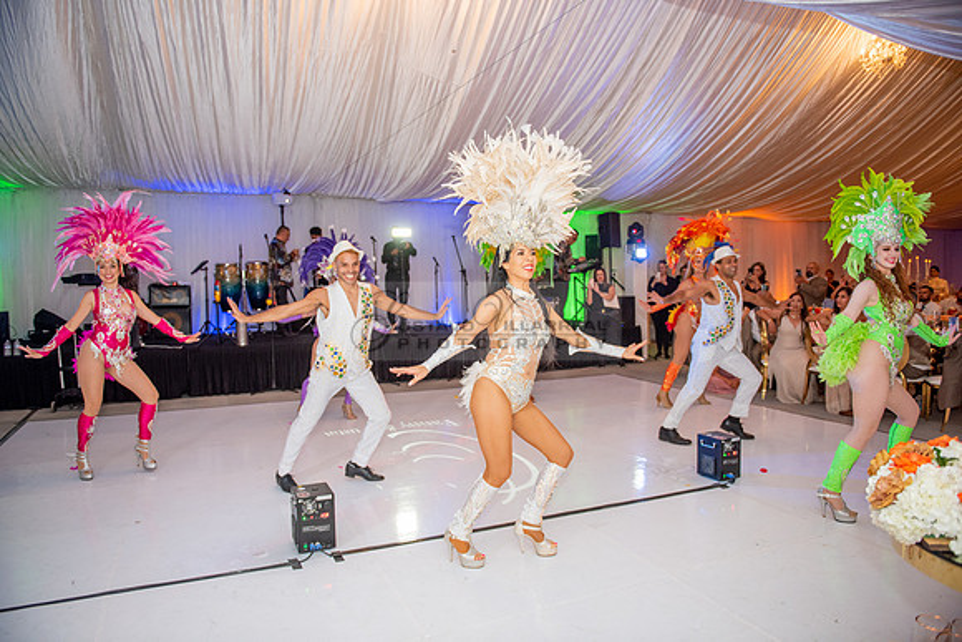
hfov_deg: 73.7
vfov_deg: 53.2
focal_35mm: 24
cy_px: 321
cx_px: 481
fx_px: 641
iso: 1000
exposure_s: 1/160
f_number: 2.8
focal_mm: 24
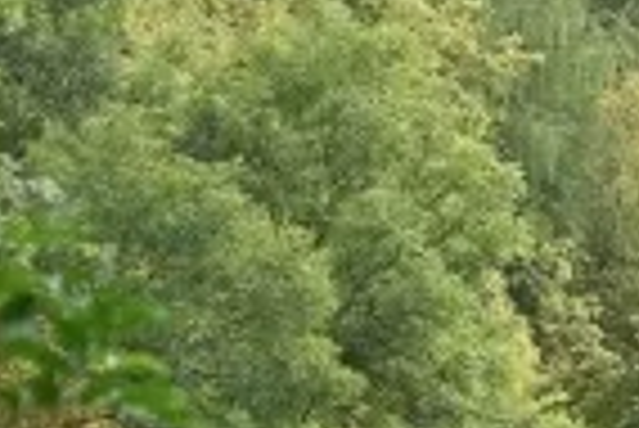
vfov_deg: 3.0
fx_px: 8102
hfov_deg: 4.4
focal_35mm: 456
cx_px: 1773
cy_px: 883
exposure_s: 1/250
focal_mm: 60
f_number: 5.6
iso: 140
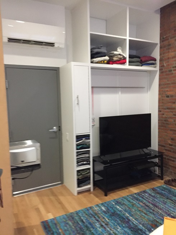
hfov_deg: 48.2
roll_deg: +0.2
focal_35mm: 29
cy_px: 118
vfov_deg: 61.7
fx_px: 197
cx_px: 88
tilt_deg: -6.8
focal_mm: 4.15
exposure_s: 1/15
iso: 320
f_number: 2.2
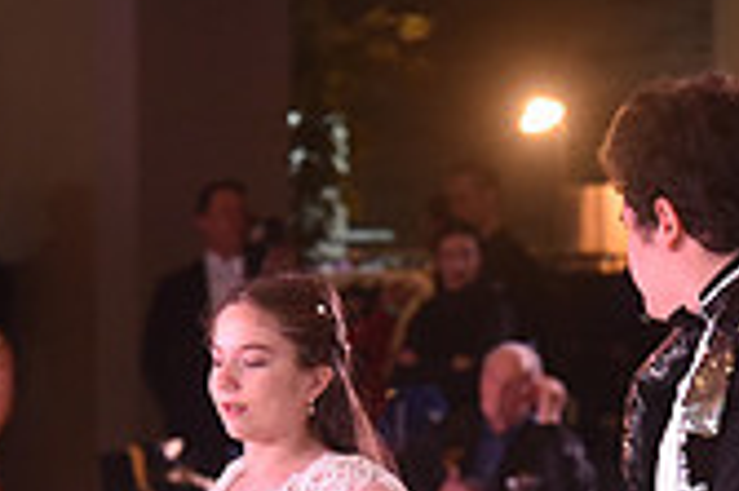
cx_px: 544
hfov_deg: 4.2
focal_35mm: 487
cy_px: 750
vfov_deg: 2.8
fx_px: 9987
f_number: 5
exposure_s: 1/200
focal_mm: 140
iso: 1600
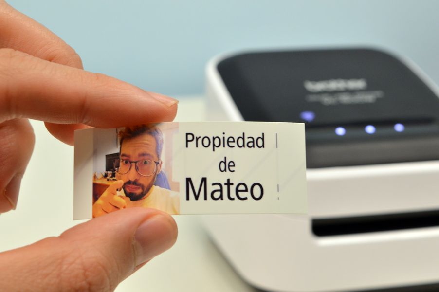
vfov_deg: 16.5
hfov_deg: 24.6
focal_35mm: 82
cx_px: 220
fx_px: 1005
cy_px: 146
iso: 800
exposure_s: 1/20
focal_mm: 55
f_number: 10
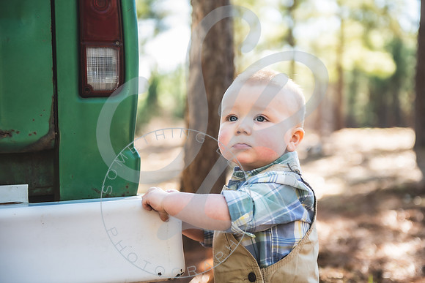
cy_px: 142
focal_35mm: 72
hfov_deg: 28.2
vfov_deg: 19.0
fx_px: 847
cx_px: 212
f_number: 2.8
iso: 100
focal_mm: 70
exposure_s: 1/160
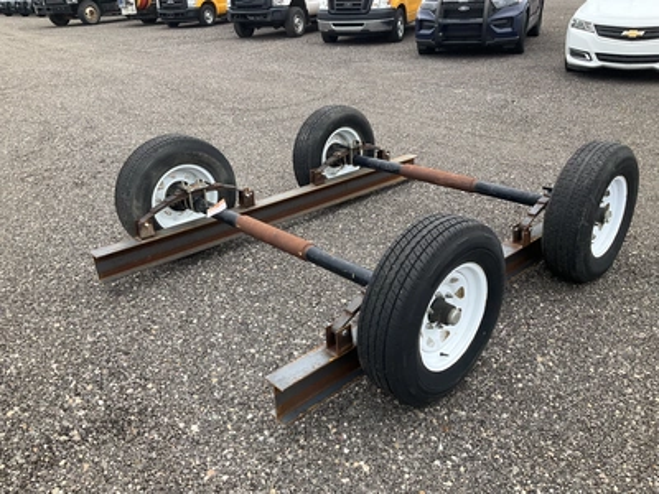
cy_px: 247
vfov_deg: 48.2
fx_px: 552
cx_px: 330
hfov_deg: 61.7
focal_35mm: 29
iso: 25
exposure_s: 1/642
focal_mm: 3
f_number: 1.8
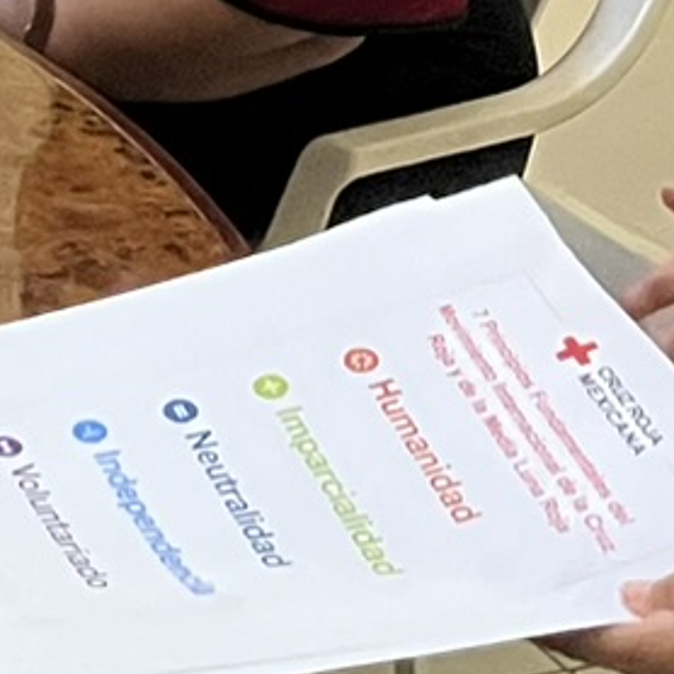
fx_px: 3723
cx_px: -834
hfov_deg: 9.4
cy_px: -313
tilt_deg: -20.5
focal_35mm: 169
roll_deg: -2.0
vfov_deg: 10.0
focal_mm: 5.1
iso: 500
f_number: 1.6
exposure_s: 1/60
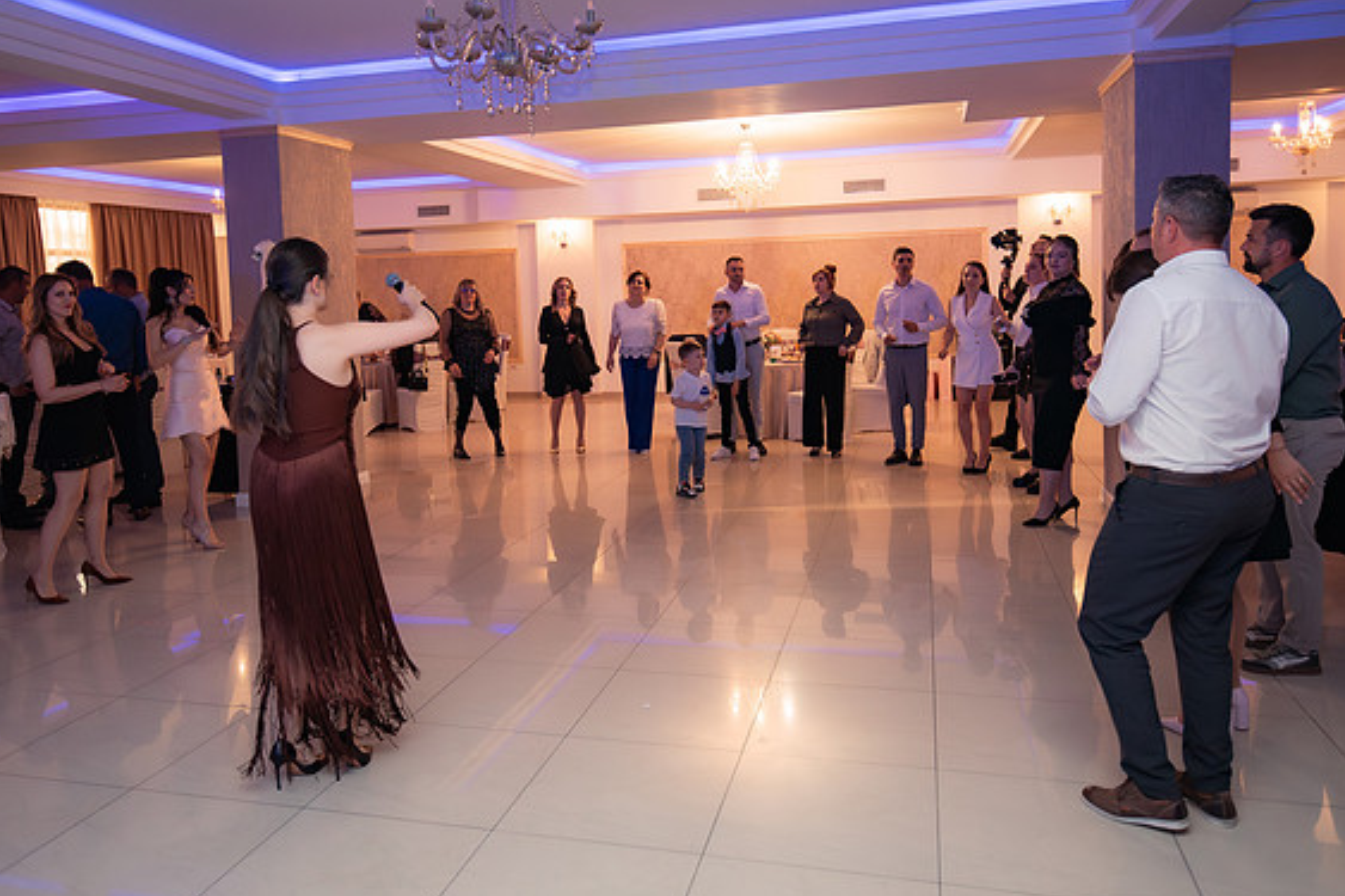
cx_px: 655
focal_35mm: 27
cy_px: 364
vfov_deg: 47.7
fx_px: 1008
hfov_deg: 67.4
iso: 1600
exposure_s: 1/200
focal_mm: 22
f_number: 2.8
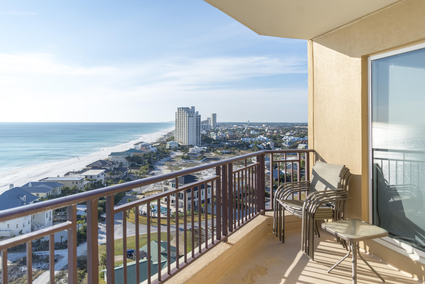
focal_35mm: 24
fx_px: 283
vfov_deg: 53.2
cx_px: 212
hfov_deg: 73.7
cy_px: 142
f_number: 3.5
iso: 125
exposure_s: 1/1600
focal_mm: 24
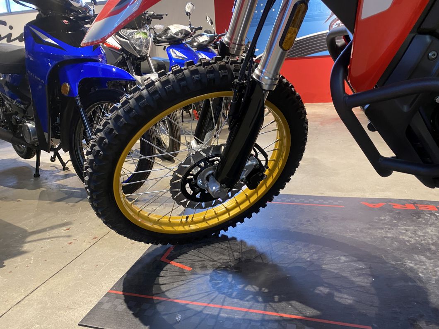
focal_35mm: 26
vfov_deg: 53.1
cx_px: 220
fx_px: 330
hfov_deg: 67.3
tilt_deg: -14.1
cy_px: 164
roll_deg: +3.3
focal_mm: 4.25
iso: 200
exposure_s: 1/50
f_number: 1.8
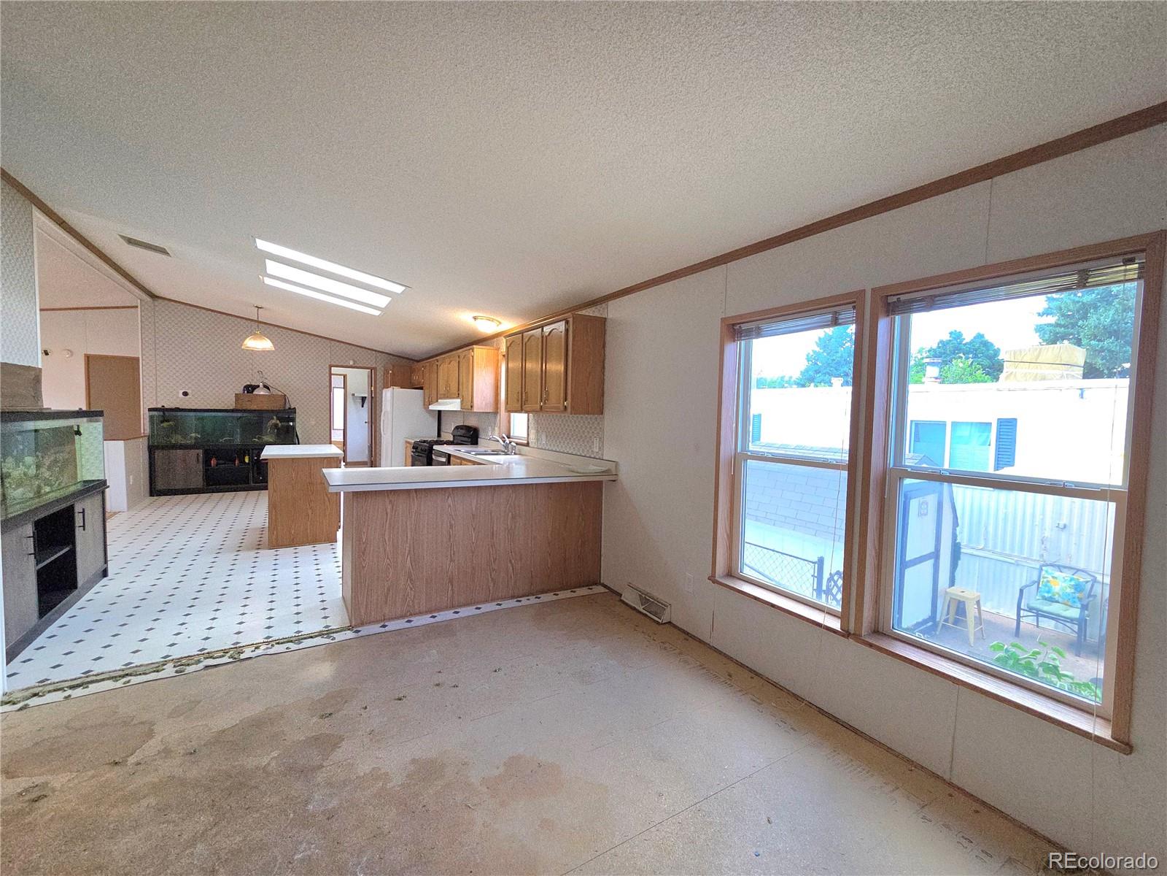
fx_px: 438
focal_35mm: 13
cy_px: 438
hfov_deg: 106.2
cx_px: 584
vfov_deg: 89.9
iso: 80
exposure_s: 1/60.2
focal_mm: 2.2
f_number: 2.2
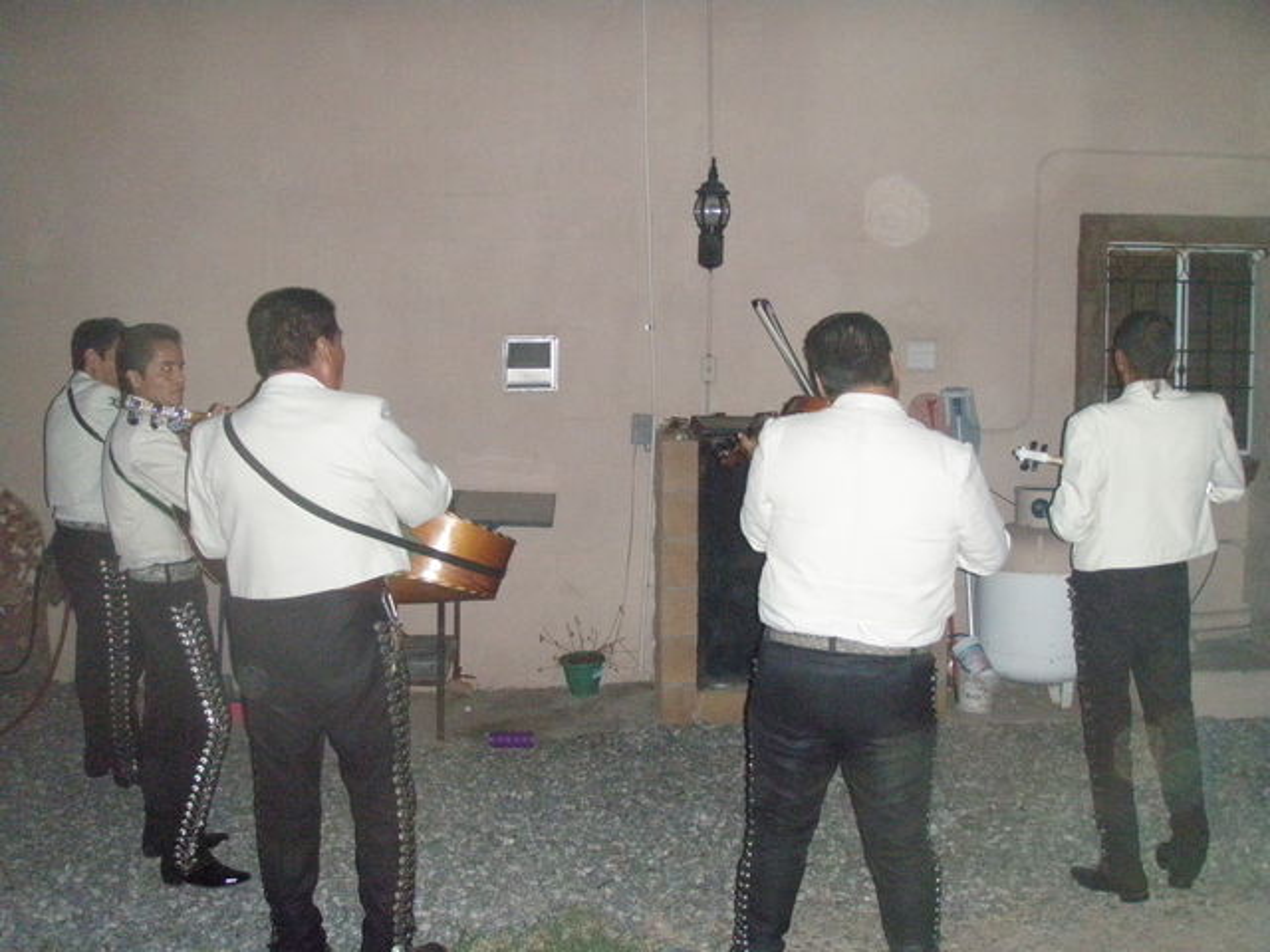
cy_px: 476
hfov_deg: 49.0
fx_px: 1394
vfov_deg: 37.7
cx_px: 635
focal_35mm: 38
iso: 800
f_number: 3.5
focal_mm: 6.7
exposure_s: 1/30
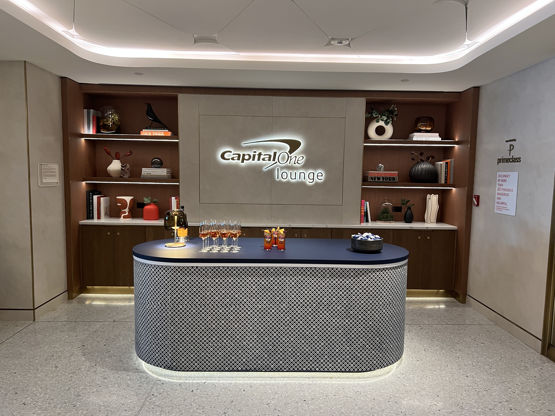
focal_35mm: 26
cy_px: 208
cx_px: 278
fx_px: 417
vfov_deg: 53.1
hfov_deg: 67.3
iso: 125
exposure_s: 1/64
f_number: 1.5
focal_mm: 5.7
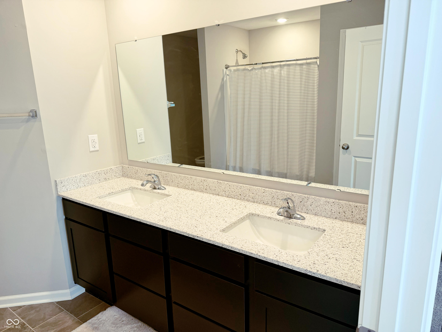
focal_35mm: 24
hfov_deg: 71.6
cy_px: 166
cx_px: 221
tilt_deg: -13.9
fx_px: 306
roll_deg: +2.0
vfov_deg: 56.8
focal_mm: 6.76
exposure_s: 1/120
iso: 125
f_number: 1.78
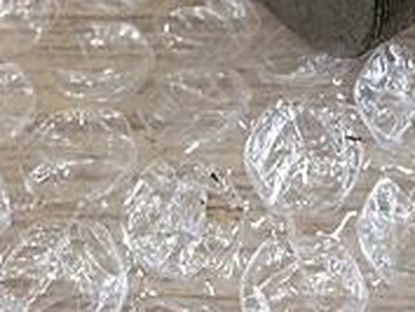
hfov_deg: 18.7
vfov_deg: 12.9
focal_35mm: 105
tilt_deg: -55.4
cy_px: -228
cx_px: 220
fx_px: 1260
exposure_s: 1/30
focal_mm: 4.15
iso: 64
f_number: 2.2
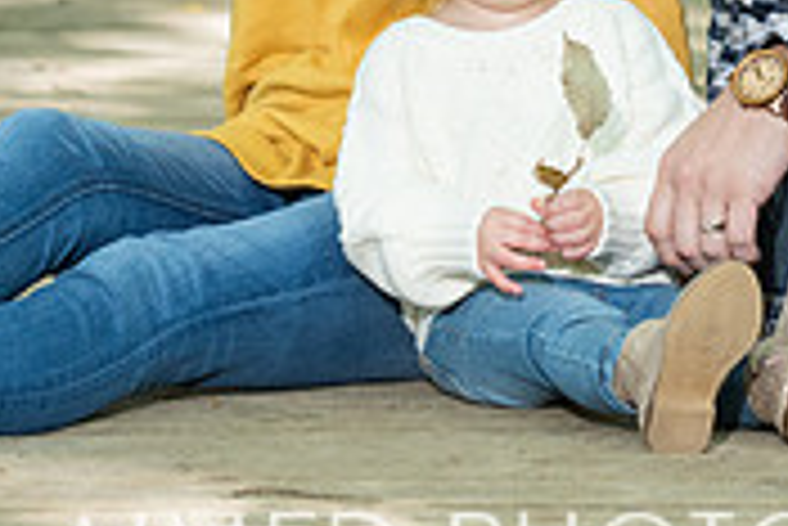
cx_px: 877
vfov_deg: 3.4
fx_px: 8784
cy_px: -232
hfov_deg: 5.1
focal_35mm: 401
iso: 800
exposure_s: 1/250
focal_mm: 105
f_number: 4.5
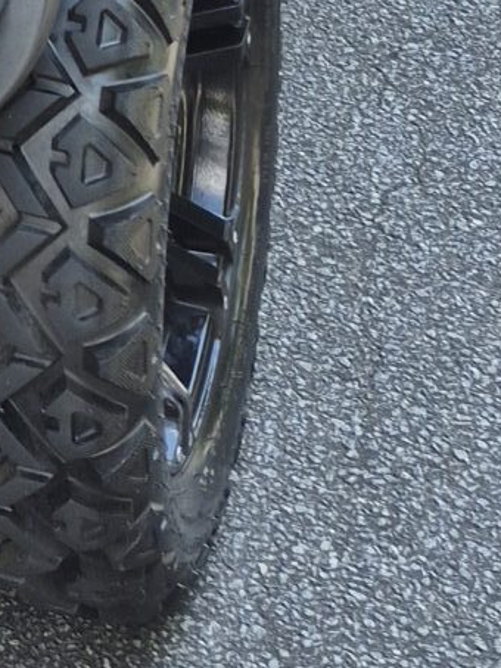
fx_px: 2507
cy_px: -1026
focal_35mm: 130
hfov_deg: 9.7
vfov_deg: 11.8
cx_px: -799
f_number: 1.8
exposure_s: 1/261
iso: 25
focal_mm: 5.4
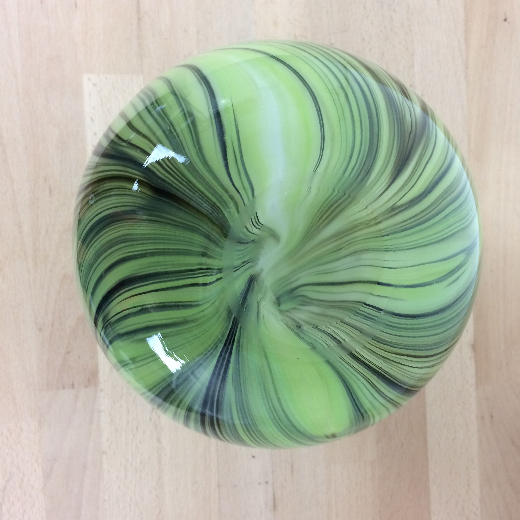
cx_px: 260
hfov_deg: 47.2
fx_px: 595
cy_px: 252
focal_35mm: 35
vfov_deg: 47.2
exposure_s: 1/33
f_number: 2.2
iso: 80
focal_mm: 4.15
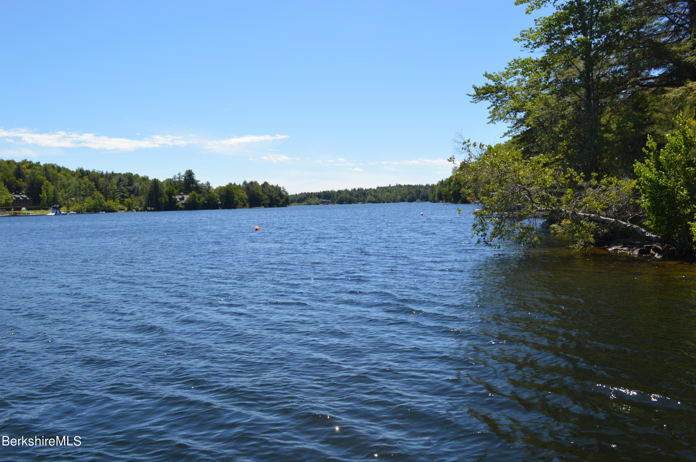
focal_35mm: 30
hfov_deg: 62.0
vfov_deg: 43.5
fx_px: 579
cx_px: 348
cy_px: 231
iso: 100
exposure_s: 1/250
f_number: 8
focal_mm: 20
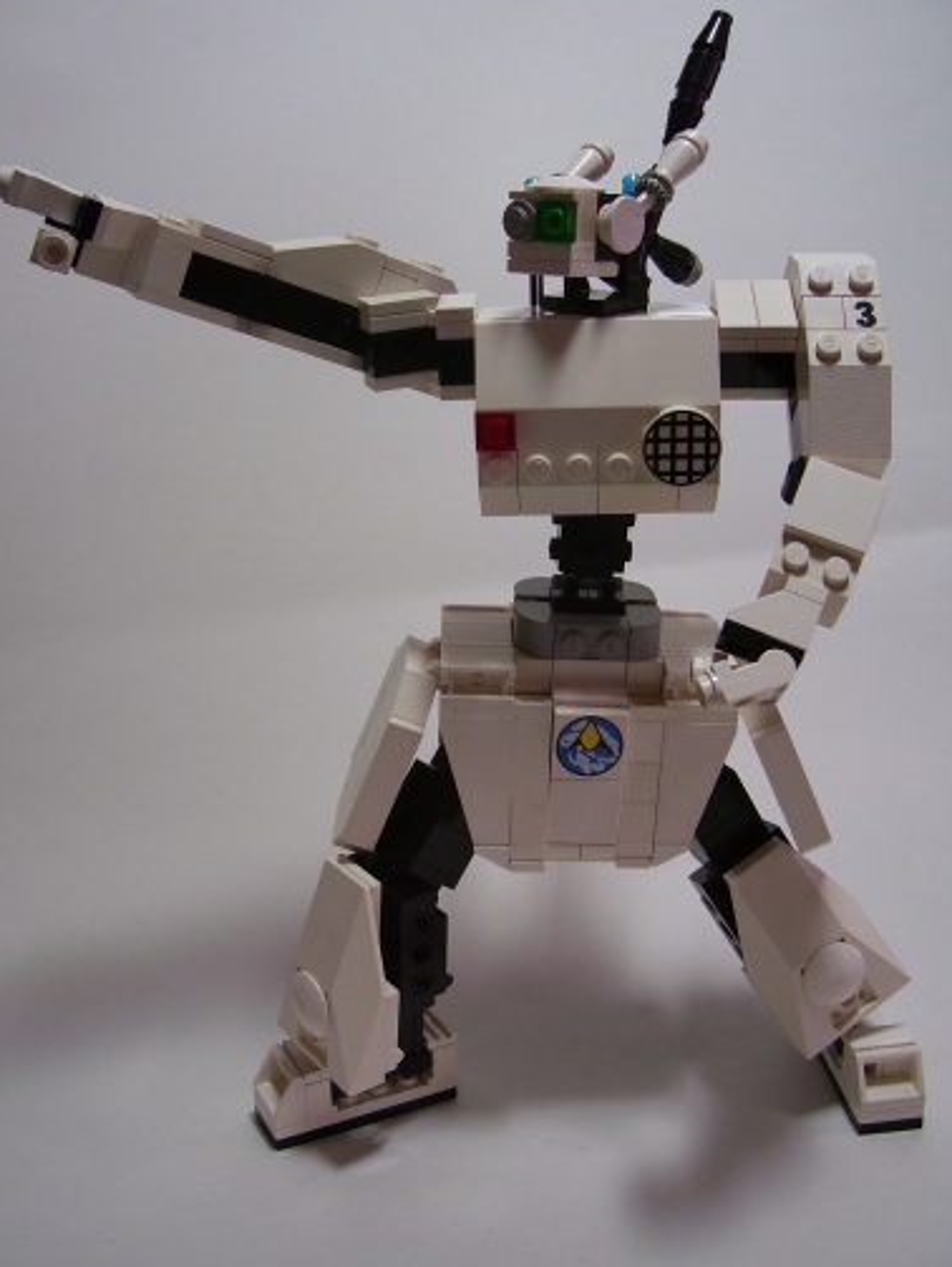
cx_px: 458
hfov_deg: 39.7
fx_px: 1318
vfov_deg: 51.3
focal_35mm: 36
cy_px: 608
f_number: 2.7
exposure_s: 1/45
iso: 80
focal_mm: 5.6
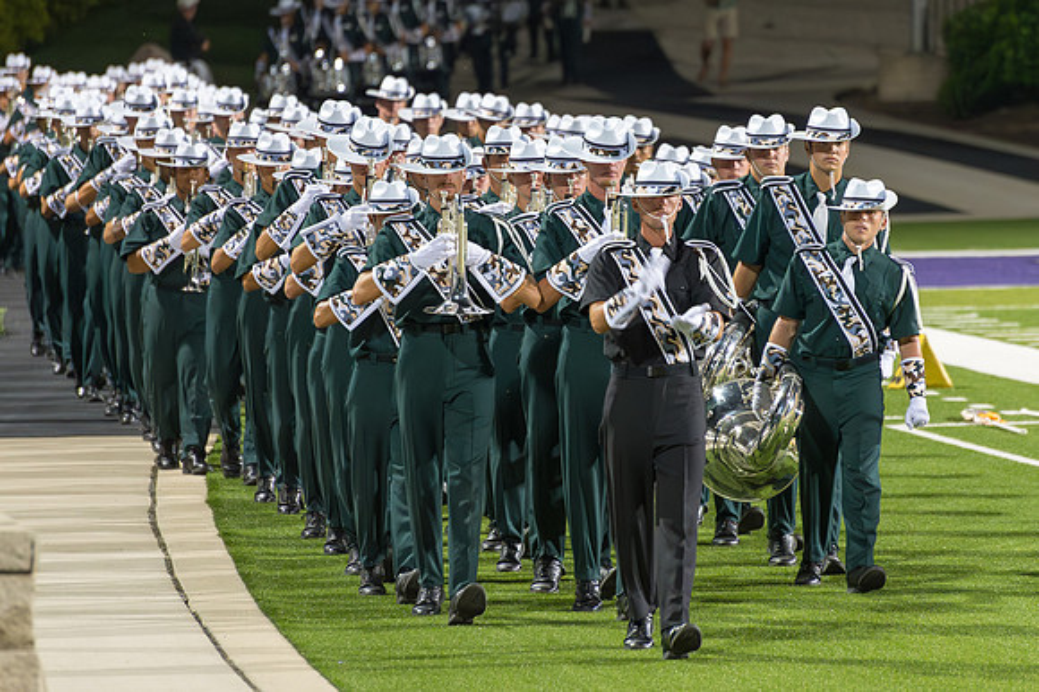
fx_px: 8981
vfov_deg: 4.4
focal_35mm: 311
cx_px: 547
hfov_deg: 6.6
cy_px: 315
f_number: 5.6
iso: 6400
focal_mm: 270
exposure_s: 1/160
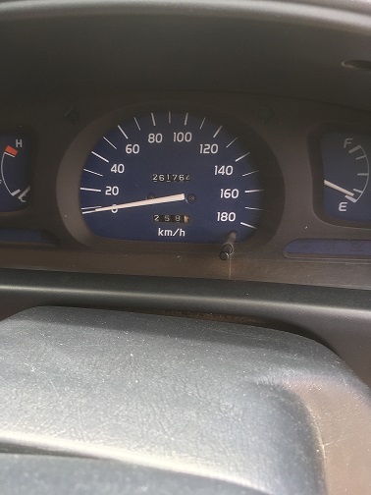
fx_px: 414
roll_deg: +1.3
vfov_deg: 61.7
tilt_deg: -34.4
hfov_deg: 48.2
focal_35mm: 29
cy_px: 248
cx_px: 186
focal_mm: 4.15
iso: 25
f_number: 2.2
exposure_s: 1/50
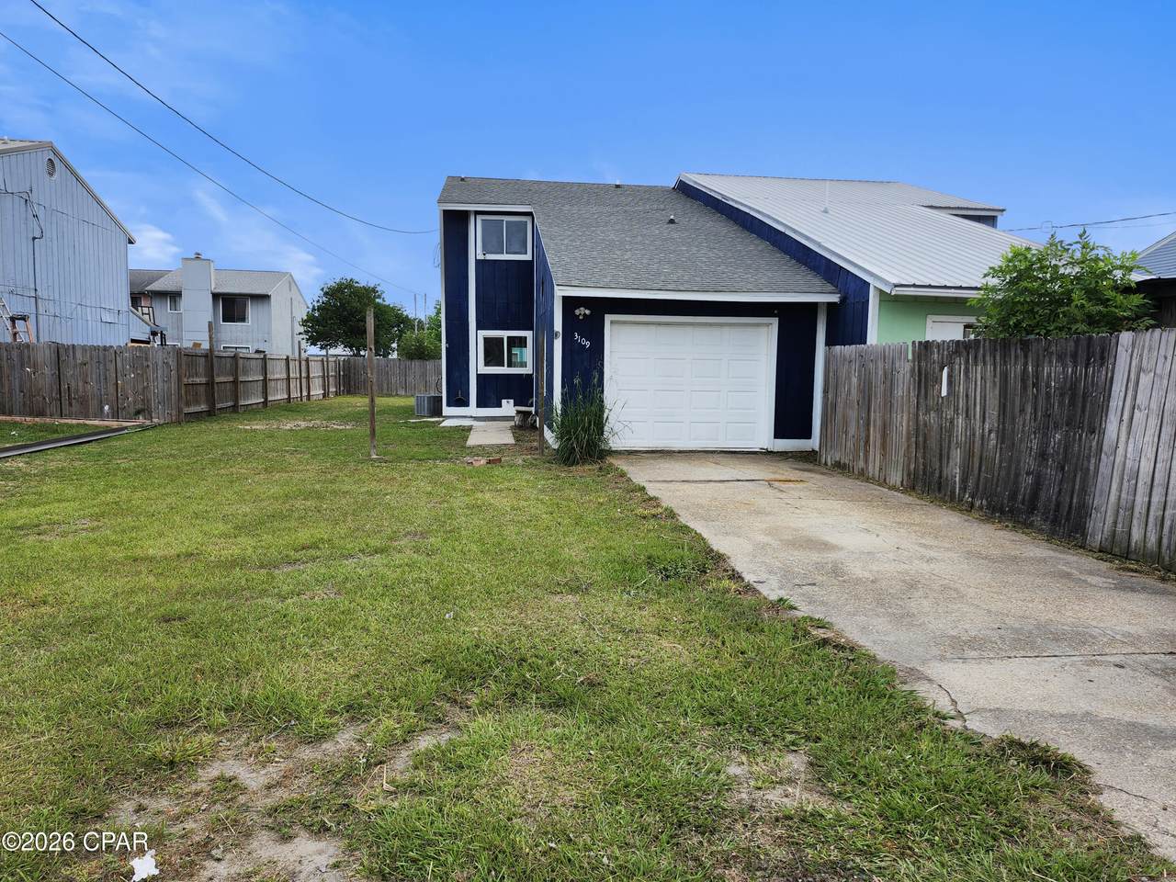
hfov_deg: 73.9
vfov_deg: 58.9
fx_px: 781
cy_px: 441
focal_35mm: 23
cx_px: 588
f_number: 1.8
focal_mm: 5.54
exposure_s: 1/809
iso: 25
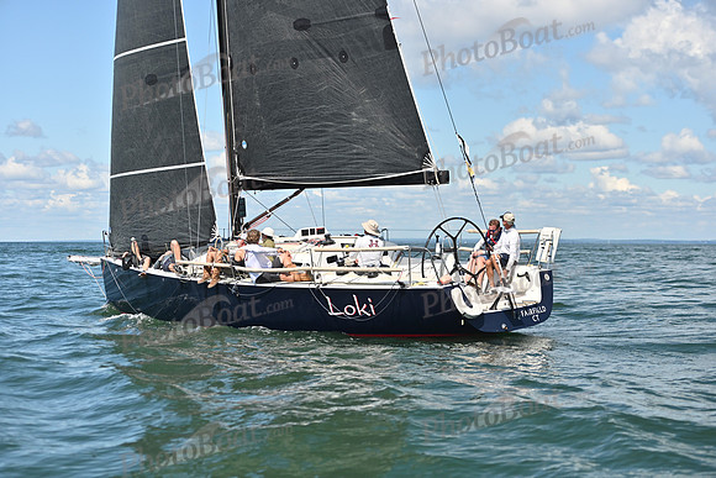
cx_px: 358
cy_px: 239
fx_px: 1392
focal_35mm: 70
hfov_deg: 28.8
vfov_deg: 19.5
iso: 250
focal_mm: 70
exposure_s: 1/2500
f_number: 2.8
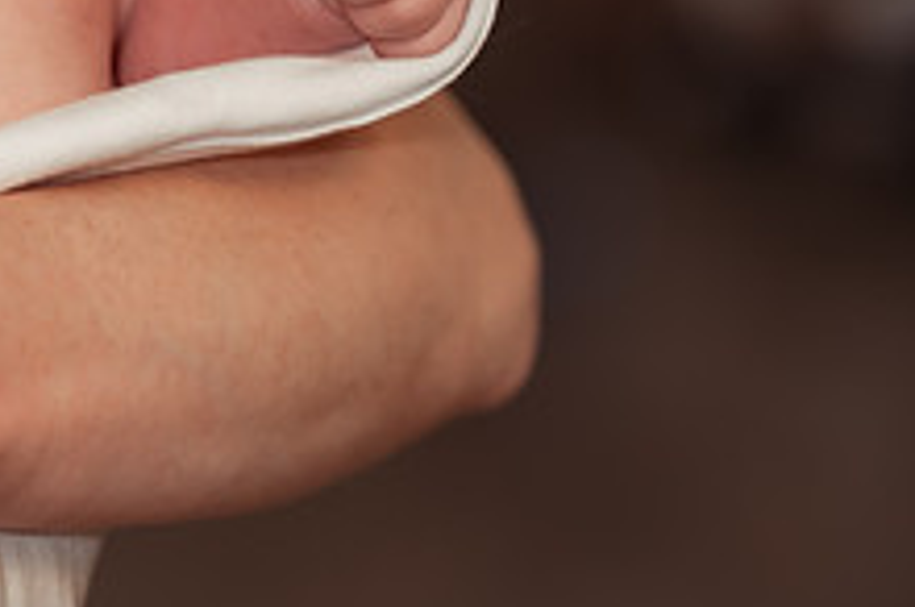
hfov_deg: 9.1
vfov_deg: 6.1
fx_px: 5685
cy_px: -175
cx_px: -171
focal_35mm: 224
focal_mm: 85
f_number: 2
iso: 1600
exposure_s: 1/250
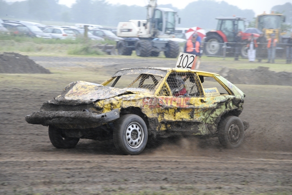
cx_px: 146
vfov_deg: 8.3
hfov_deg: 12.4
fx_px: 1340
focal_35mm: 165
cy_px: 98
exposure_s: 1/400
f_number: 5.3
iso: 800
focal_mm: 110
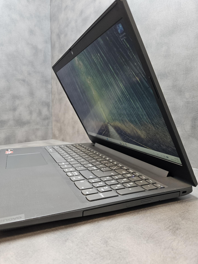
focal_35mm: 25
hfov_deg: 54.8
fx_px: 191
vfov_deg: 69.3
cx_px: 91
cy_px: 125
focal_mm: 5.4
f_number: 1.8
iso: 250
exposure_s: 1/100
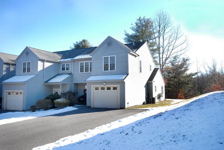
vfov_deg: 43.7
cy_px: 75
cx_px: 112
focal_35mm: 30
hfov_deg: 61.9
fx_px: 187
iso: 400
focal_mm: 20
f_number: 13
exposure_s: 1/100
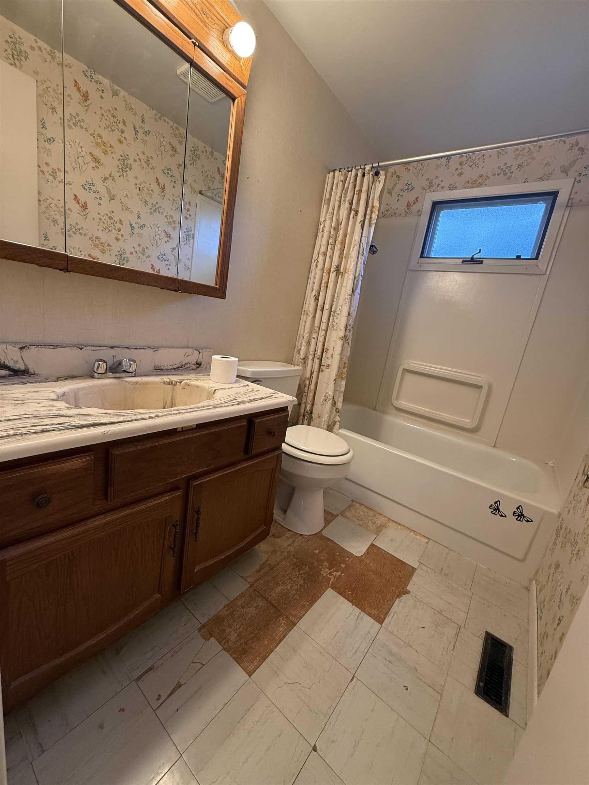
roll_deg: -9.7
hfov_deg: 85.7
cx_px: 294
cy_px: 392
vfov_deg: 102.1
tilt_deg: -12.2
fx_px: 318
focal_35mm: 14
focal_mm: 2.22
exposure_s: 1/60
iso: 250
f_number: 2.2
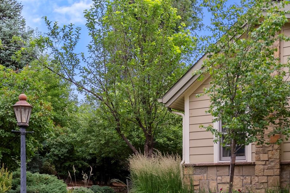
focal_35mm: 52
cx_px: 102
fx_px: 418
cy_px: 162
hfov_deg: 37.9
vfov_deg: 25.5
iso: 320
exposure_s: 1/200
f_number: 2.8
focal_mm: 29.5
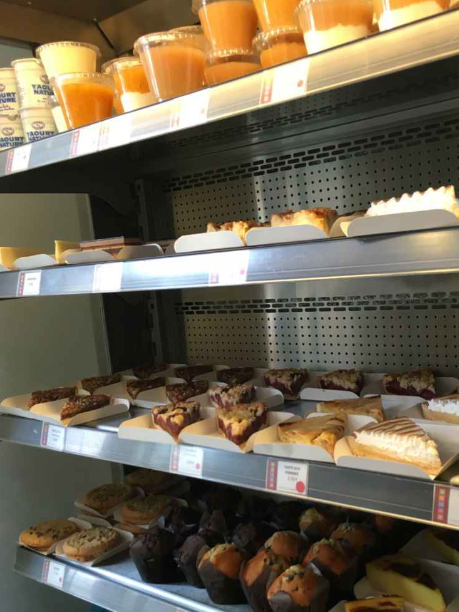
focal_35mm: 38
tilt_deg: -9.1
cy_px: 372
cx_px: 279
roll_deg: +3.5
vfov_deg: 48.6
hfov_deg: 37.6
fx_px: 672
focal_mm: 4.15
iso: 32
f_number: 2.2
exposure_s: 1/33
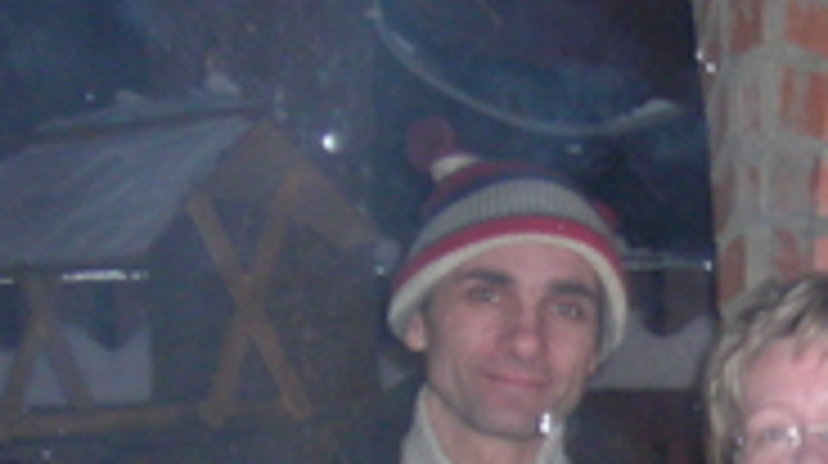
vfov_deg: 9.4
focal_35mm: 124
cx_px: 747
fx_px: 2719
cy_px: 714
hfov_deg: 17.1
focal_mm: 6.3
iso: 186
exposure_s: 1/60.1
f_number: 3.2
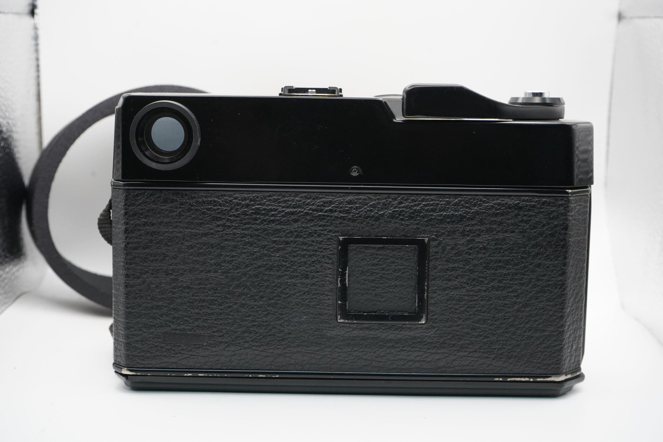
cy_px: 221
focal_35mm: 50
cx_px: 332
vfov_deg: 27.0
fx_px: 921
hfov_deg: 39.6
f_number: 10
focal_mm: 50
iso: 4000
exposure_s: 1/125
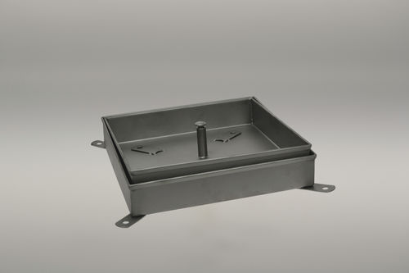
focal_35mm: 72
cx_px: 204
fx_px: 818
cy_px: 136
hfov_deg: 28.1
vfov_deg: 18.9
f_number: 9
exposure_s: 1/125
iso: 400
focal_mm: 48
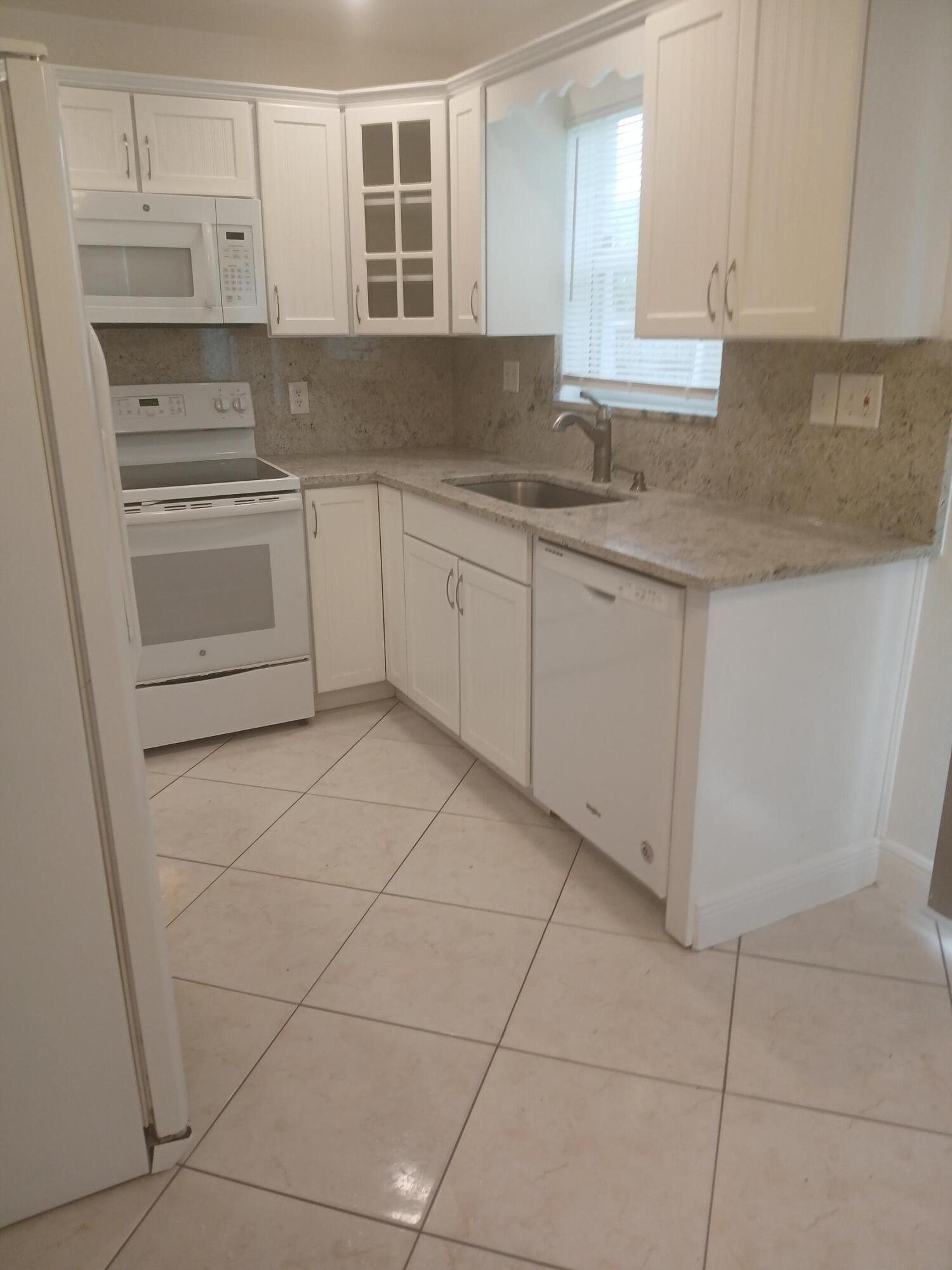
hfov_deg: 53.1
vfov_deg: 67.3
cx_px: 476
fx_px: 953
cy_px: 635
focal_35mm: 26
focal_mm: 3.98
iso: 50
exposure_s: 1/60
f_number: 1.8
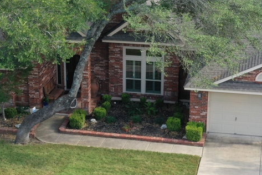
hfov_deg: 21.2
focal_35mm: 96
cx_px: 88
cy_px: 108
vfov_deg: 14.2
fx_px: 698
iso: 100
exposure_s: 1/120
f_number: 4.5
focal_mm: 10.26
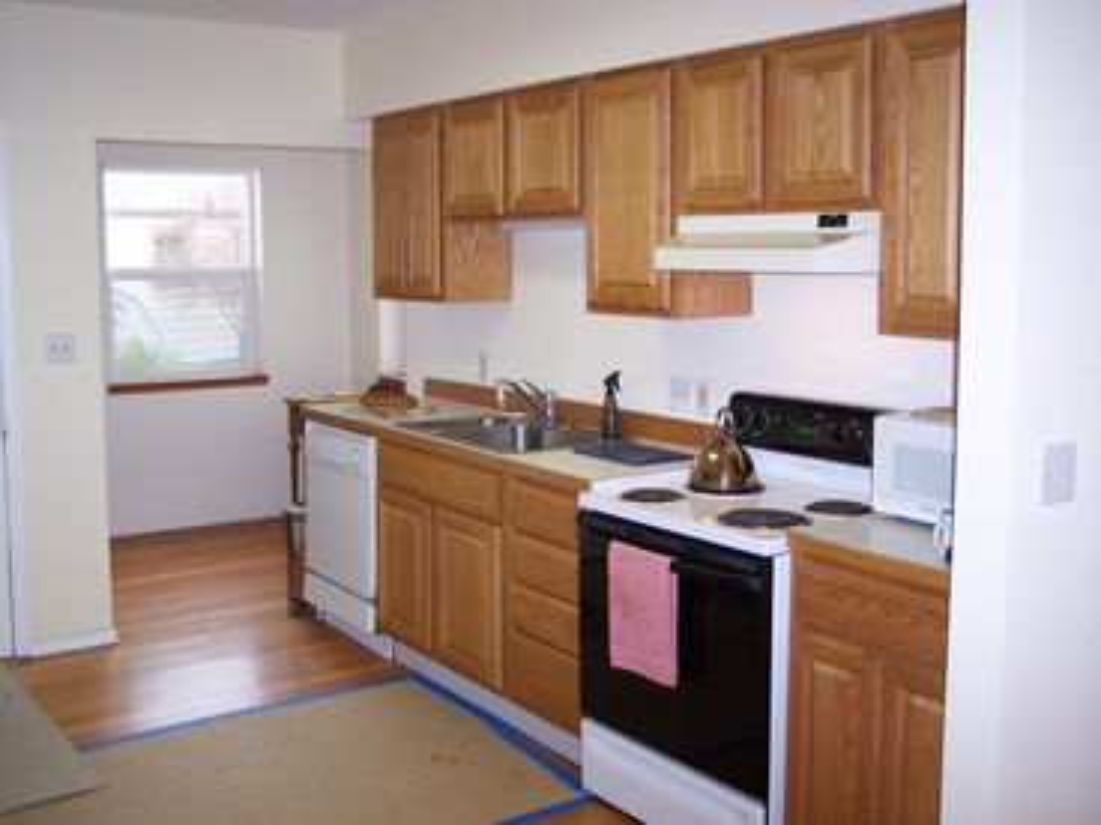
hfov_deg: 49.0
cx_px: 550
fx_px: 1209
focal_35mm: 38
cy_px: 412
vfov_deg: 37.7
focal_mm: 8
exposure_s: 1/30
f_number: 2.8
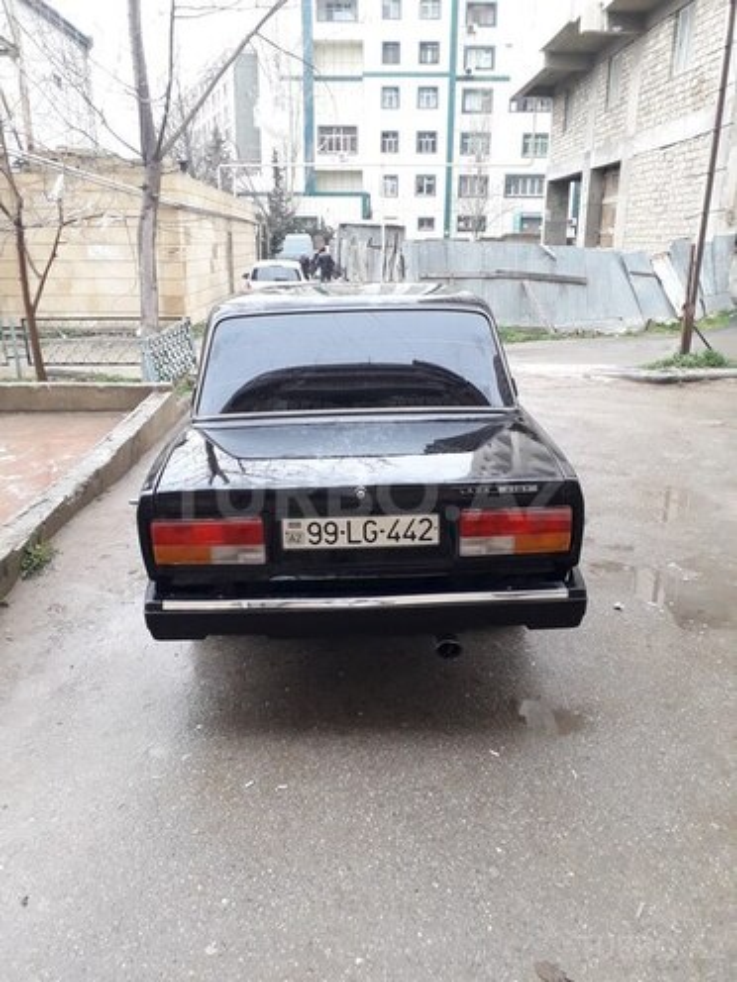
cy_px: 491
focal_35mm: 27
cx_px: 368
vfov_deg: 65.3
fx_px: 766
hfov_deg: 51.4
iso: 100
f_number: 1.9
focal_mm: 3.6
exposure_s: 1/50
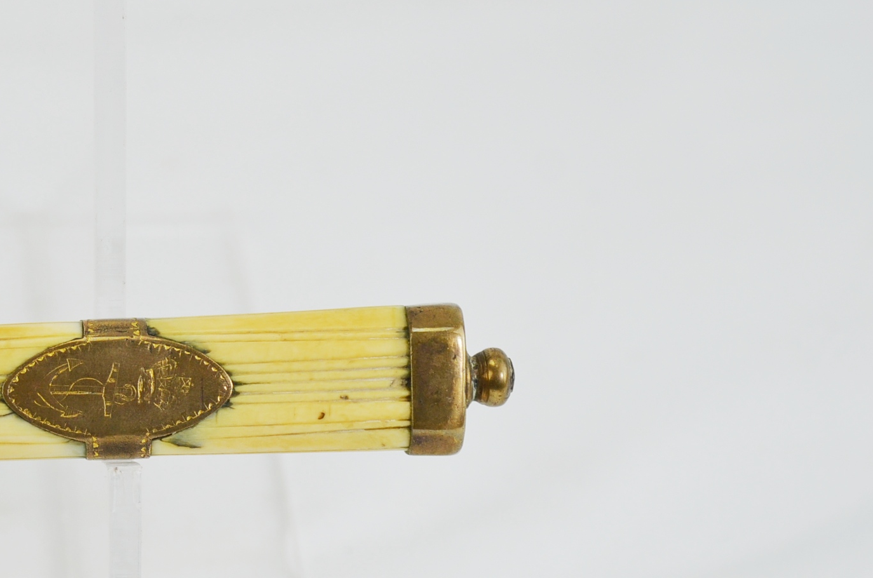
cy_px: 456
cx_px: 154
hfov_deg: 13.1
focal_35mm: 156
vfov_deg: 8.7
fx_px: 3775
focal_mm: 58
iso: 400
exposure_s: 1/320
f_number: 5
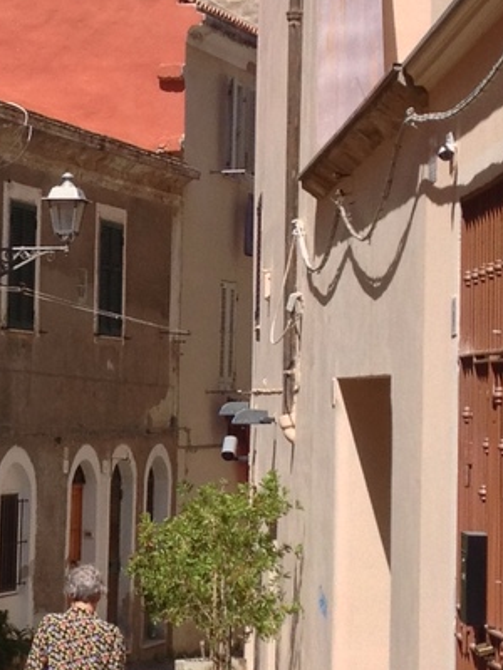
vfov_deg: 14.1
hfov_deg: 10.4
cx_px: -92
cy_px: 343
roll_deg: -1.2
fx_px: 2712
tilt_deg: -0.6
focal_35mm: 140
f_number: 2.4
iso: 50
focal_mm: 4.28
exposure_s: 1/1493
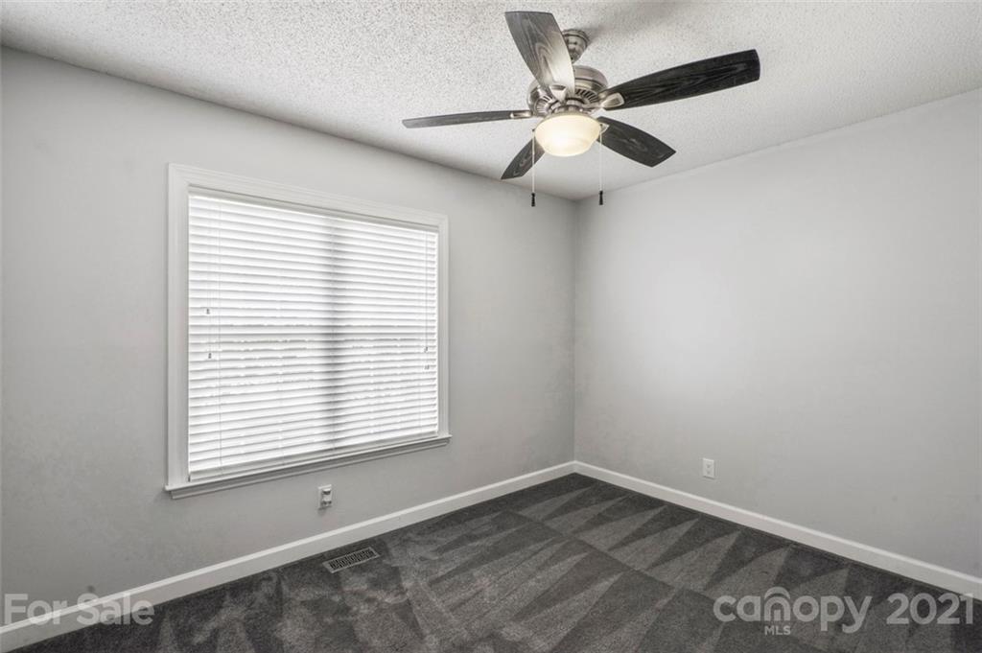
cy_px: 326
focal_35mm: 16
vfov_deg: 73.7
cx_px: 491
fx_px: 436
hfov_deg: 96.8
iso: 100
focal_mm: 16
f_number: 11
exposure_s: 1/5
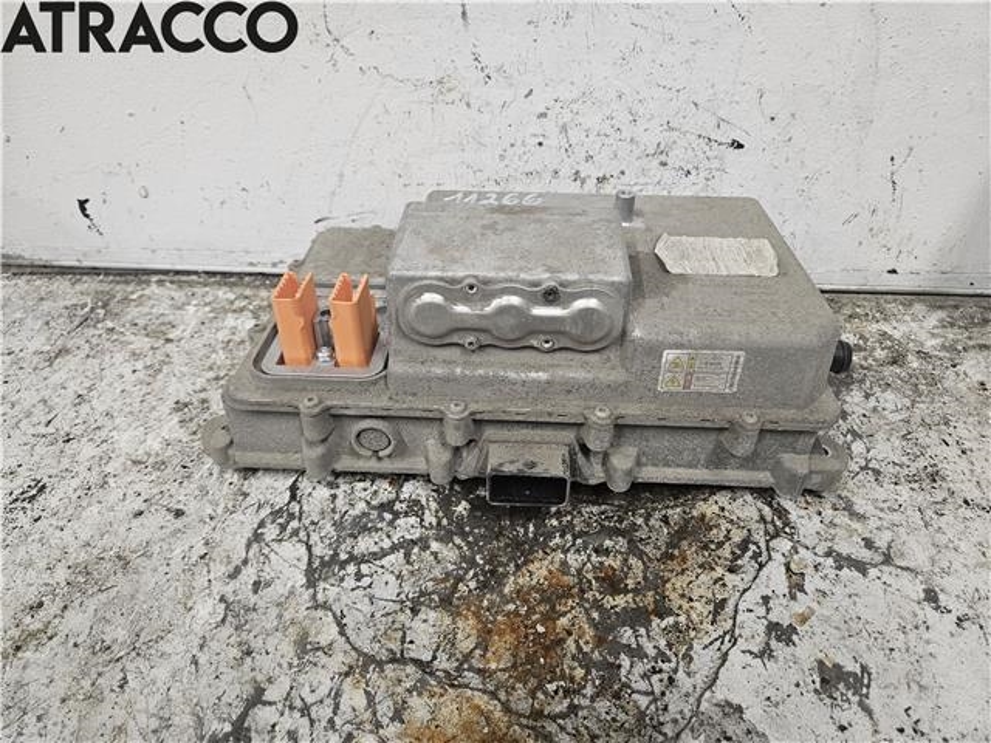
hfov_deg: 73.9
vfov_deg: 58.9
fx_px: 658
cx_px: 496
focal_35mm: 23
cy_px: 372
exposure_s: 1/100
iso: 320
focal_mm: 5.4
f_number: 1.8
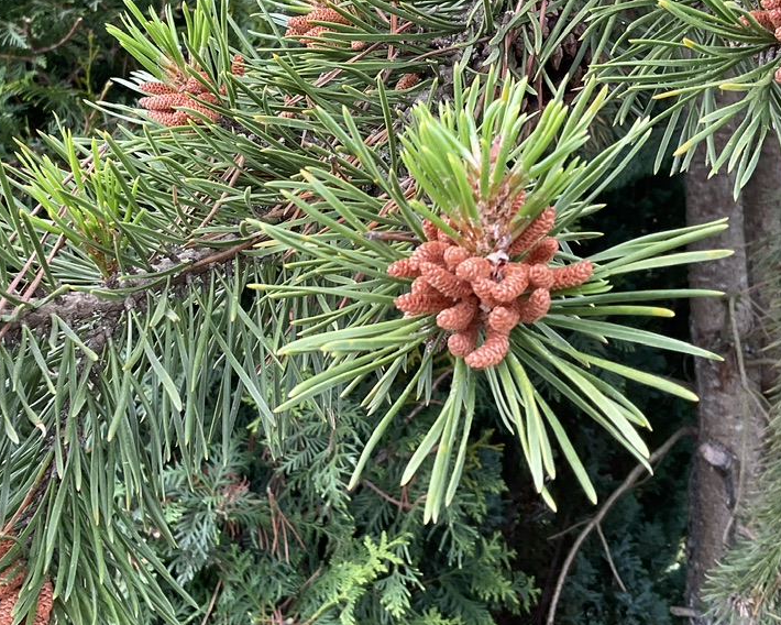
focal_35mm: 51
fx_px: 1179
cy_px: 206
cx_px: 318
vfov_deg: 29.5
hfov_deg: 36.5
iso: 16
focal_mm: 3
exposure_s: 1/130
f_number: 1.8
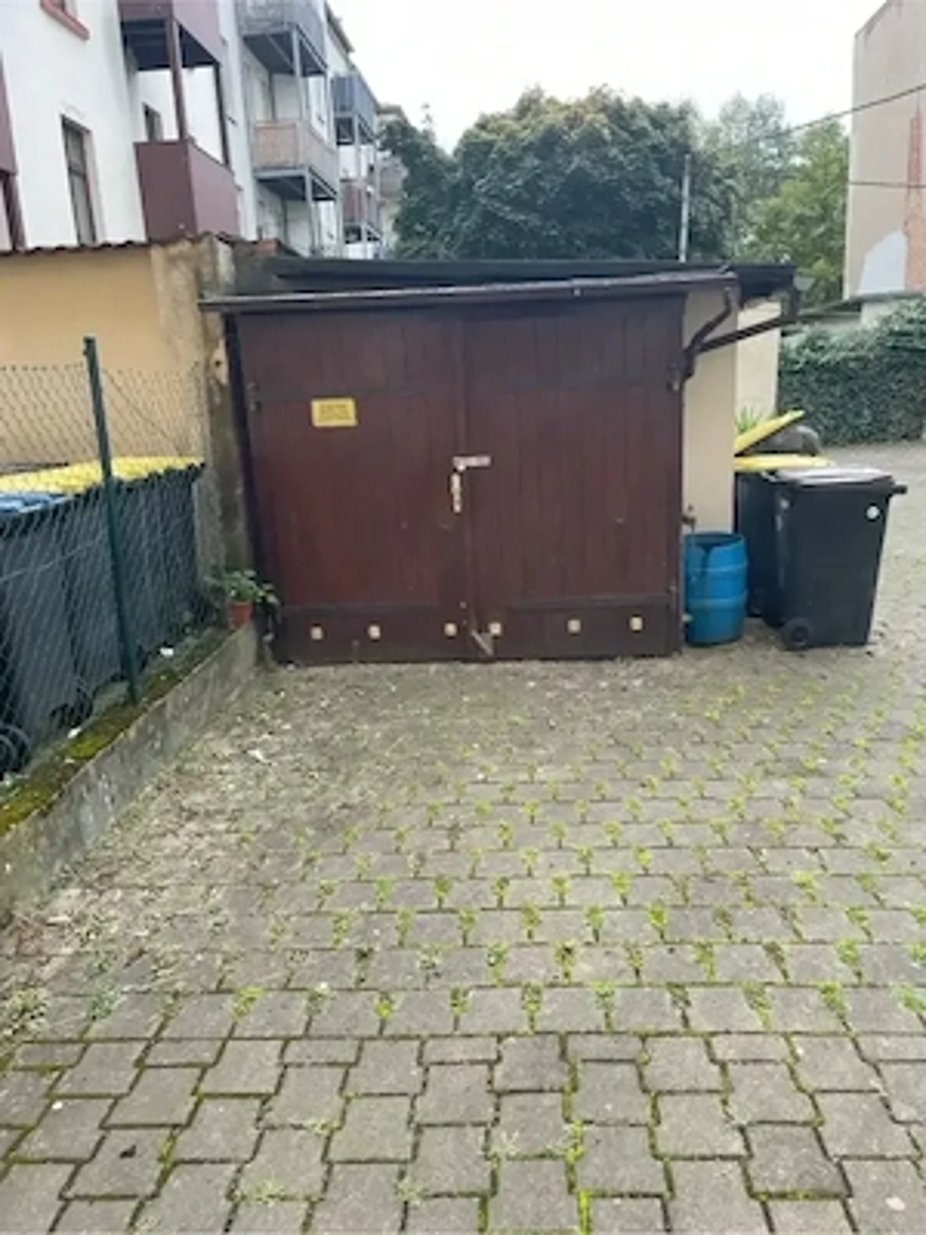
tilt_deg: -13.6
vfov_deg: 67.3
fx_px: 927
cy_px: 618
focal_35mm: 26
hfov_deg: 53.1
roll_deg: -0.1
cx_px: 463
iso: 50
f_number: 1.6
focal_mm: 4.2
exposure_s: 1/121
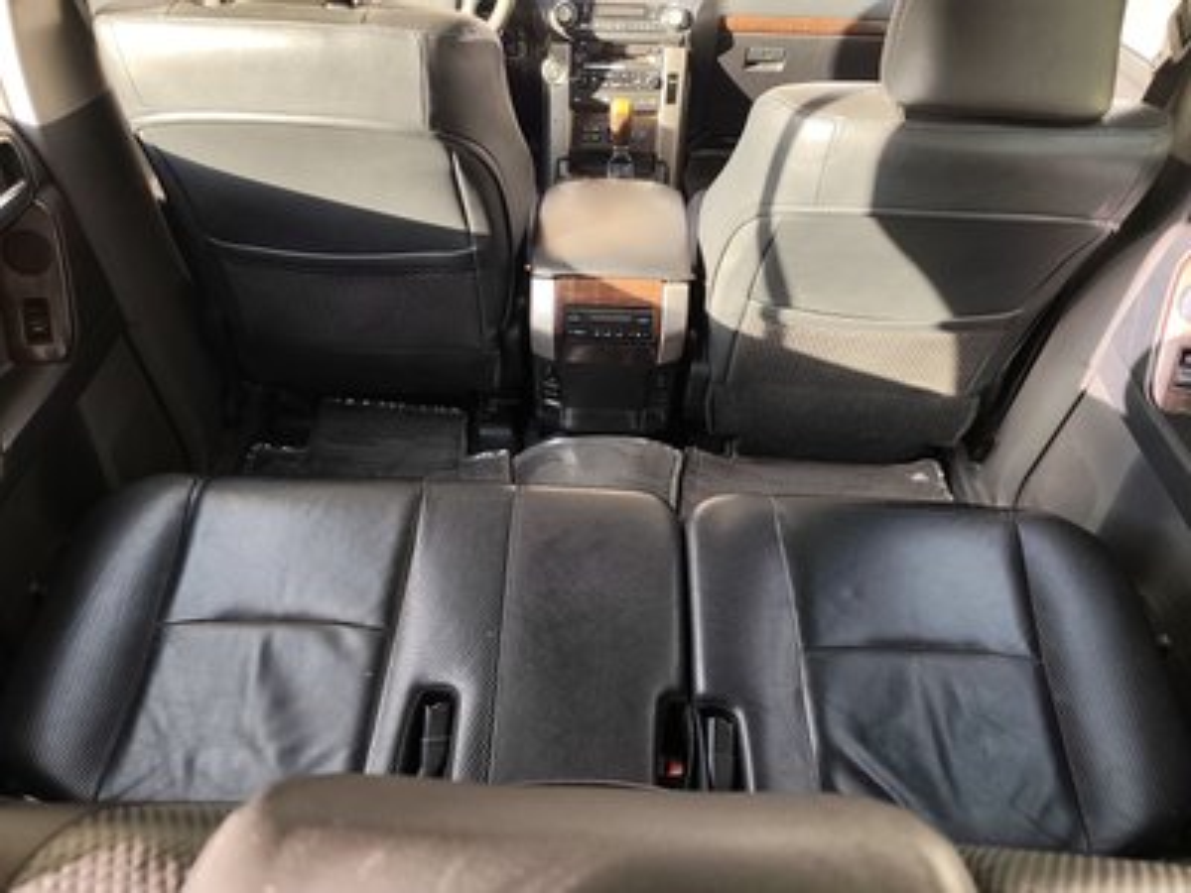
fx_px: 791
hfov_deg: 73.9
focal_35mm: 23
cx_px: 596
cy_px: 446
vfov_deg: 58.9
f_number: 1.65
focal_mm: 6.19
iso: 100
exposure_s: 1/50
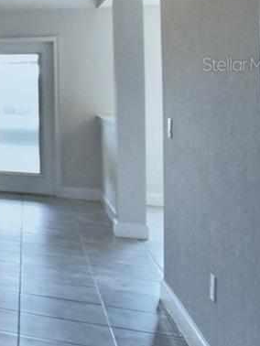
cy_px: 64
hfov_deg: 12.9
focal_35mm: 61
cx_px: -449
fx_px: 610
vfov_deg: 30.8
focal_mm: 10
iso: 400
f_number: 4.5
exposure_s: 1/125
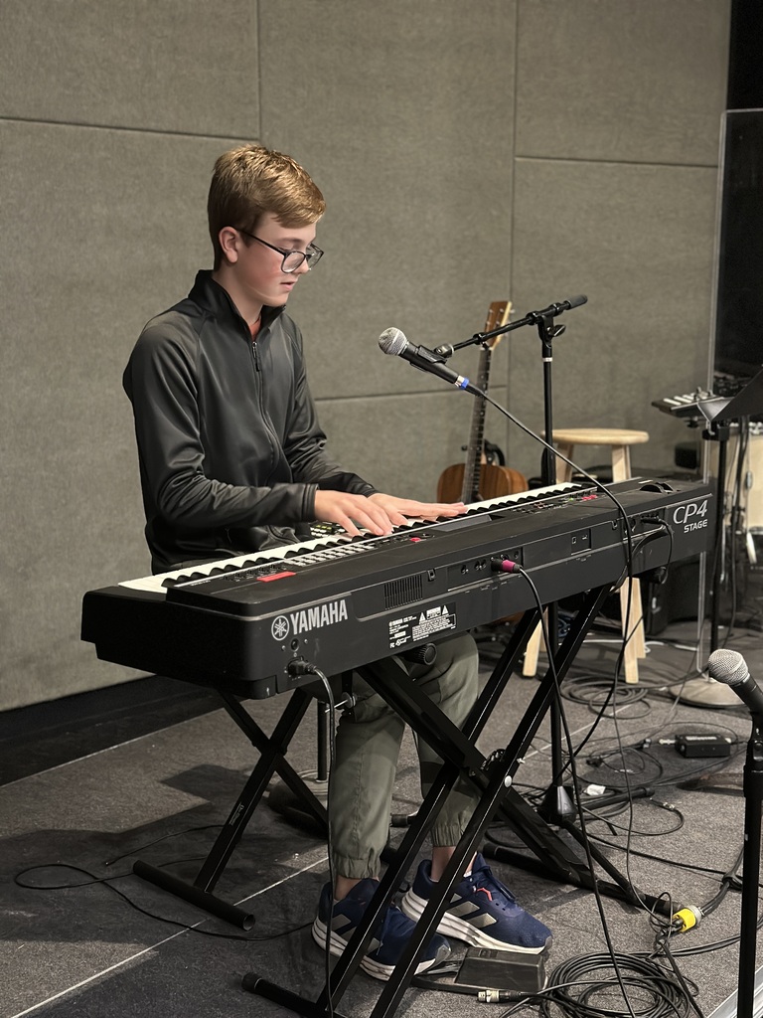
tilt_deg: -9.8
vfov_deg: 39.7
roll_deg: -0.7
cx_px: 382
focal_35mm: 48
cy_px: 509
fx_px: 1411
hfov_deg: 30.3
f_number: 1.78
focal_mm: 6.86
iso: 800
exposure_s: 1/24
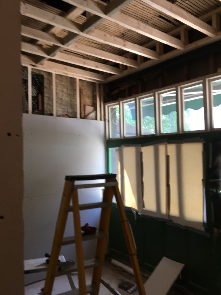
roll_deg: -1.3
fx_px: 247
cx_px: 110
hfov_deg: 48.2
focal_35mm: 29
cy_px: 148
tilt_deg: +2.6
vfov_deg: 61.7
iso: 32
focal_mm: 4.15
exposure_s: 1/33
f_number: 2.2
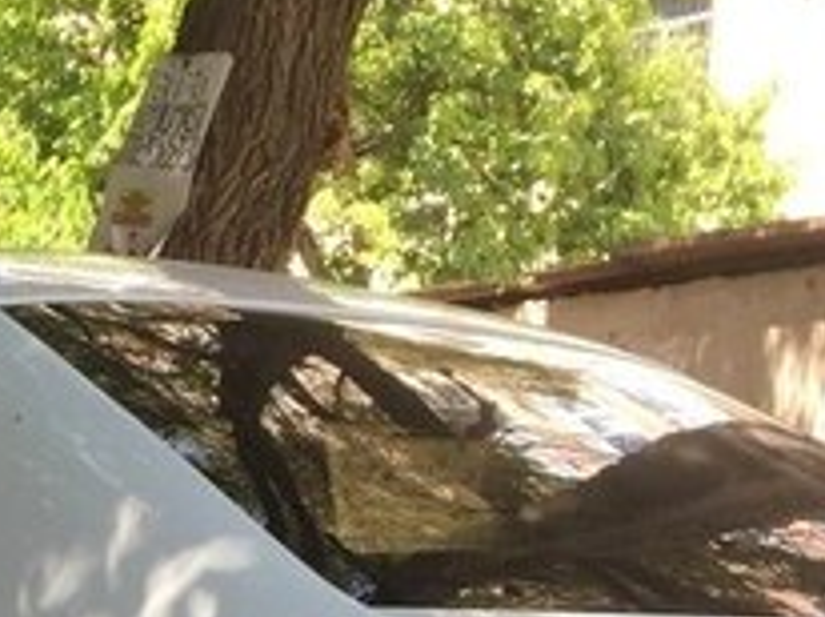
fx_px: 2214
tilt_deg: -9.4
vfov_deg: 14.8
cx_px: -152
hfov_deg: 19.9
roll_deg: -1.7
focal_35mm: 93
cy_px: 911
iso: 32
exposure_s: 1/206
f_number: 2.2
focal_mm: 4.15
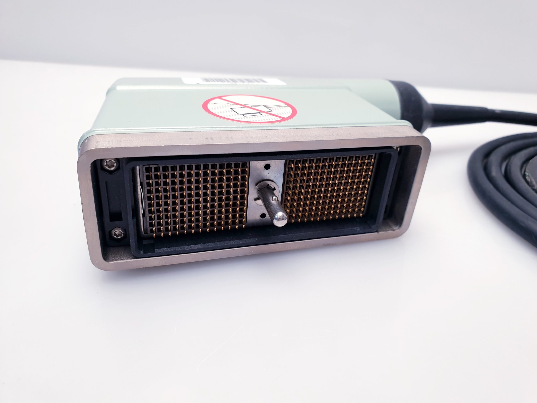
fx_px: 403
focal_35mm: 26
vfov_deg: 53.1
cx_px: 268
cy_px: 202
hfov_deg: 67.3
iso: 80
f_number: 2.4
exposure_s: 1/50
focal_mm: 4.3
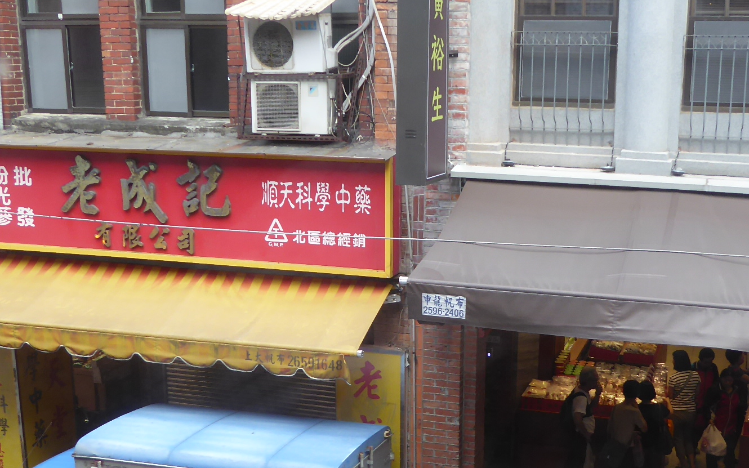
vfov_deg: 25.2
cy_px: 318
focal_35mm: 51
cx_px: 423
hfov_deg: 39.5
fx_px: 1041
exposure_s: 1/60
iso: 125
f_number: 3.3
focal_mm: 4.3
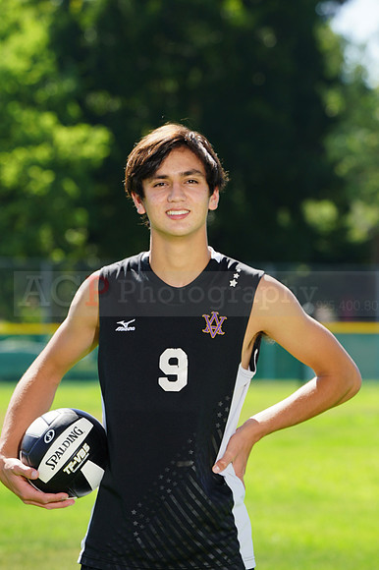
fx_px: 4363
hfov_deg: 5.0
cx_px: 190
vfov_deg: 7.5
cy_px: 285
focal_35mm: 276
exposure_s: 1/200
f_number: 10
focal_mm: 276
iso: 200
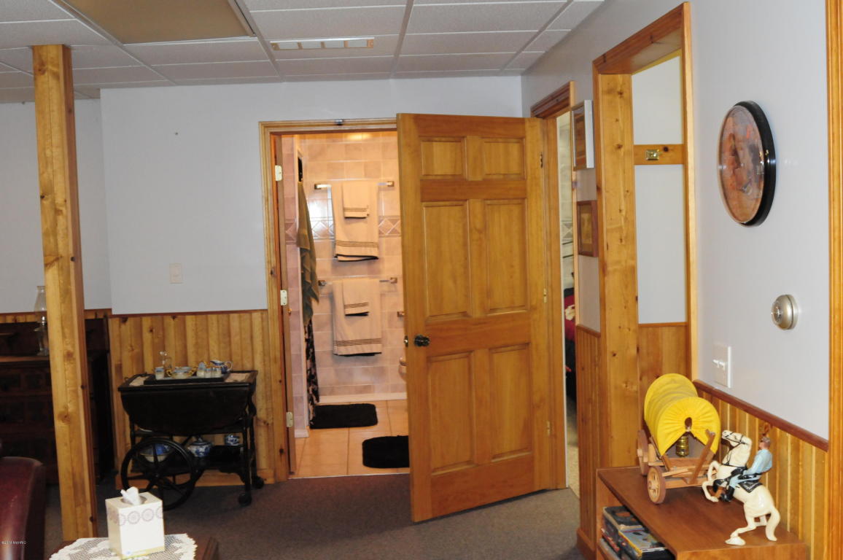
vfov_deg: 31.8
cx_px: 422
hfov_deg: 46.4
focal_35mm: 42
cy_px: 280
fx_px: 982
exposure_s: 1/60
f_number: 5.6
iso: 1600
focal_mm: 28
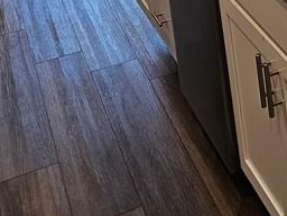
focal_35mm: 92
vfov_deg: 14.7
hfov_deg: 18.1
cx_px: 471
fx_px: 763
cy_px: -130
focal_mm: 6.3
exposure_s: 1/120
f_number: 1.7
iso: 160
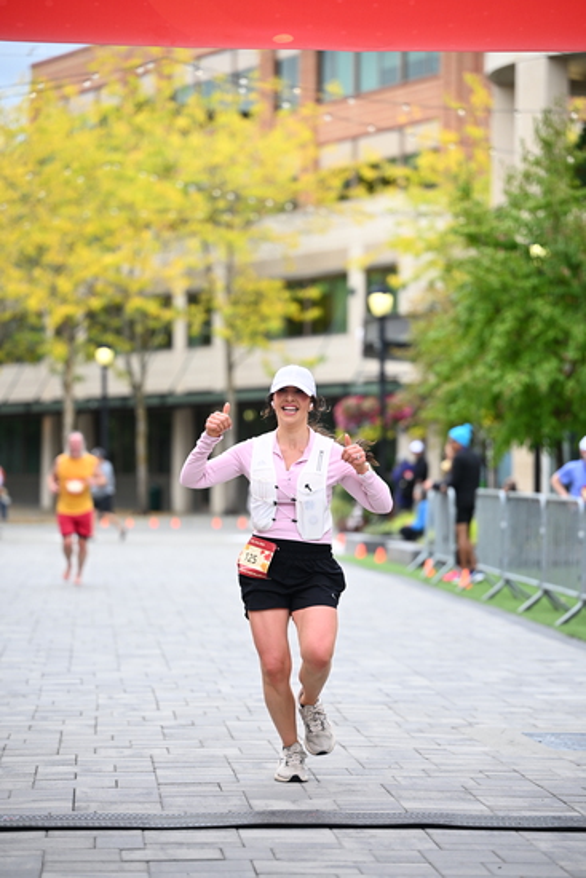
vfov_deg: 16.4
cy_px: 439
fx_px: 3050
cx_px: 293
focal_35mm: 125
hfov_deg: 11.0
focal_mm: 125
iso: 640
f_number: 2.8
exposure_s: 1/2000
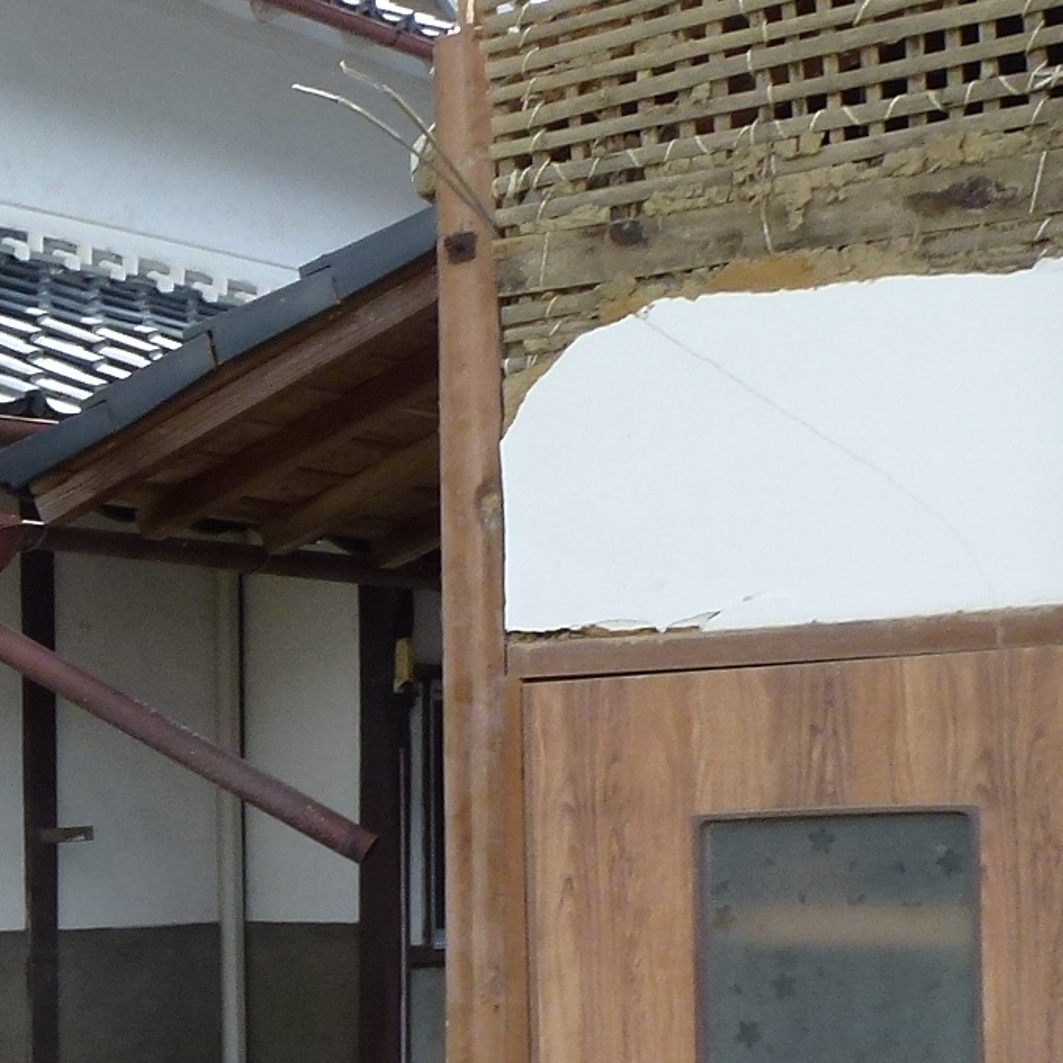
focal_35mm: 80
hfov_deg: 19.1
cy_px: 960
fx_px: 2779
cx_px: -517
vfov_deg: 21.2
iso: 100
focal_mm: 4.3
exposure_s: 1/250
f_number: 4
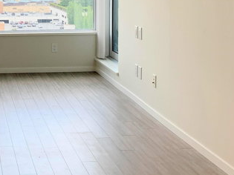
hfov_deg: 27.8
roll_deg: +1.4
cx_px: 4
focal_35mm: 66
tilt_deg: -3.7
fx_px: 446
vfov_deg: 21.6
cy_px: 10
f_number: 1.8
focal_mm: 4.25
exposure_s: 1/168
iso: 25
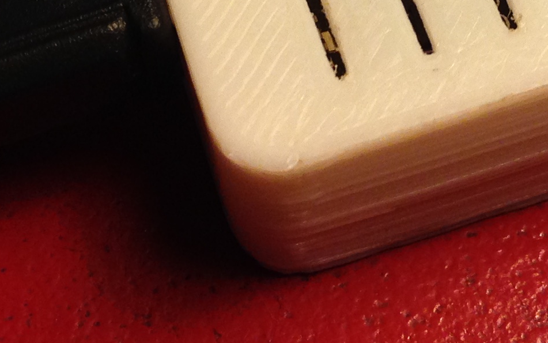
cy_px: -214
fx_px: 1793
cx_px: 379
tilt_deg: -52.2
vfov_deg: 10.4
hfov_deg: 17.3
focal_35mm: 120
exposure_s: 1/120
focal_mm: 4.12
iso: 80
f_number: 2.4
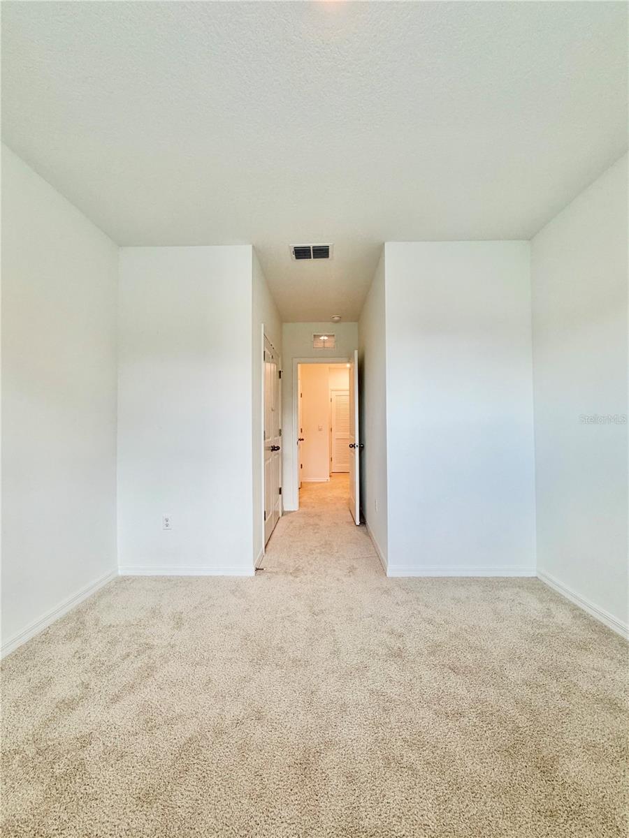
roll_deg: +1.7
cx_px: 314
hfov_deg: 85.7
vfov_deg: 102.1
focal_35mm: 14
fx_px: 339
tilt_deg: +1.5
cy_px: 419
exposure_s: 1/120
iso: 100
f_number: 2.2
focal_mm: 2.22
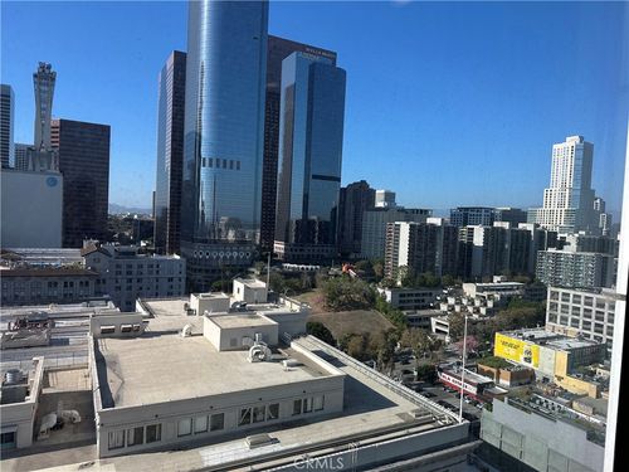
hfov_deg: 71.6
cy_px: 236
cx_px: 314
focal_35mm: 24
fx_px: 436
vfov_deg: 56.8
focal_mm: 6.86
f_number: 1.78
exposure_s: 1/2110
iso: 80
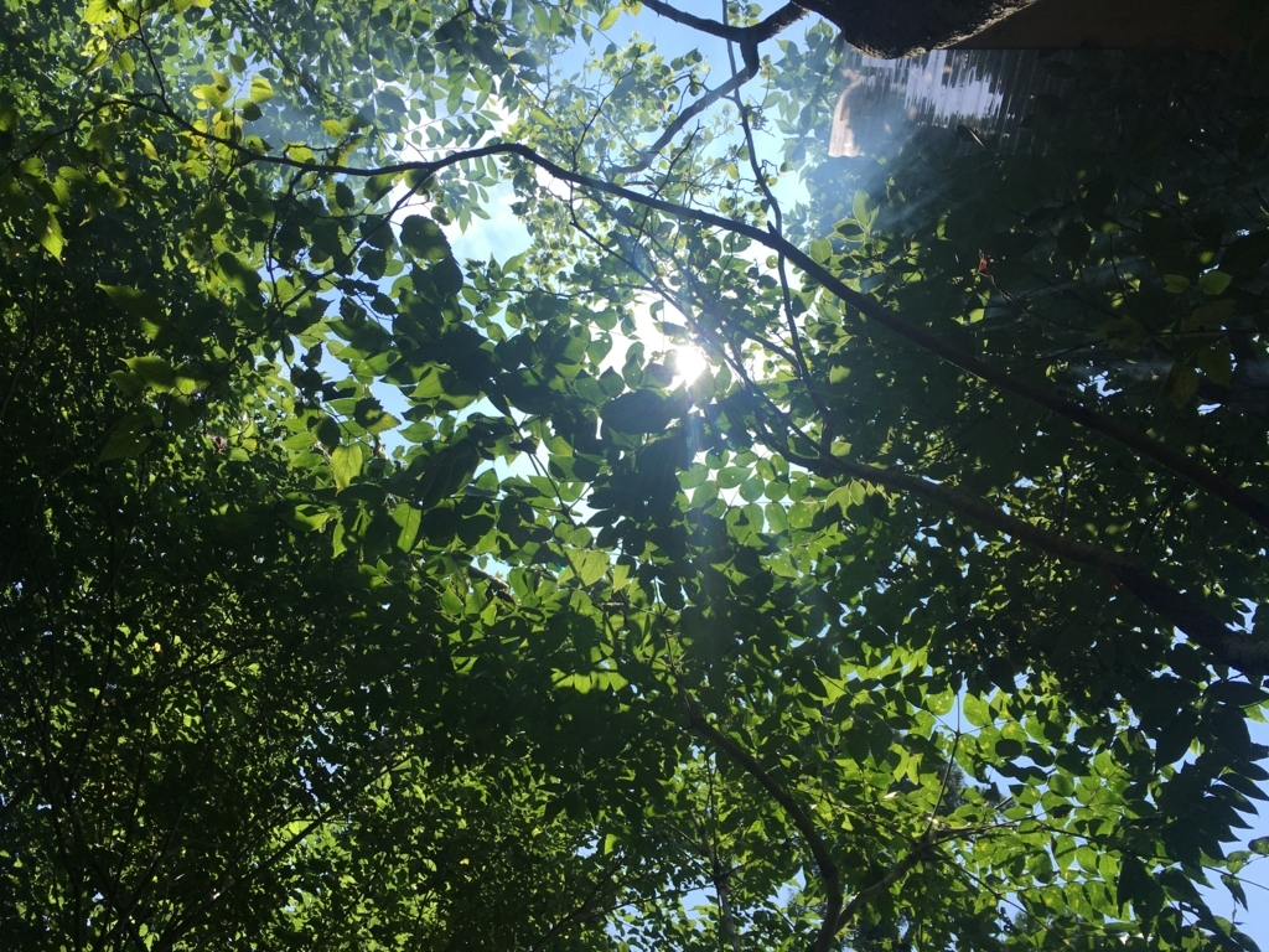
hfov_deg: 61.7
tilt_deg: +61.6
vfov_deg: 48.2
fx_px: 1063
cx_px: 634
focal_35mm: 29
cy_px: 476
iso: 25
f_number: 2.2
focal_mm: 4.15
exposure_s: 1/1672
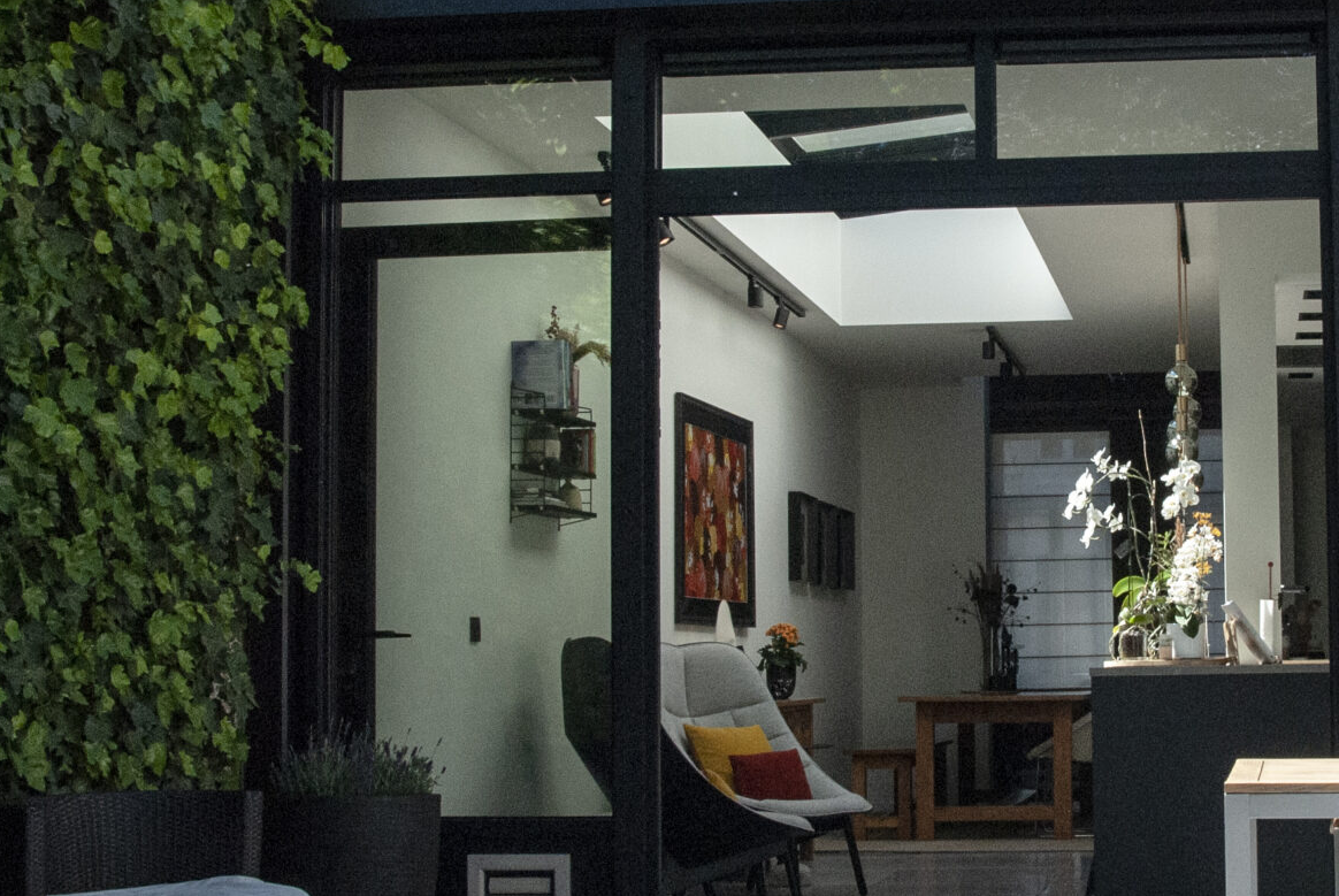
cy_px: 431
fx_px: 2458
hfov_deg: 29.7
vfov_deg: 20.7
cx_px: 1081
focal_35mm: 66
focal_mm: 20
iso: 400
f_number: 10
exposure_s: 1/400
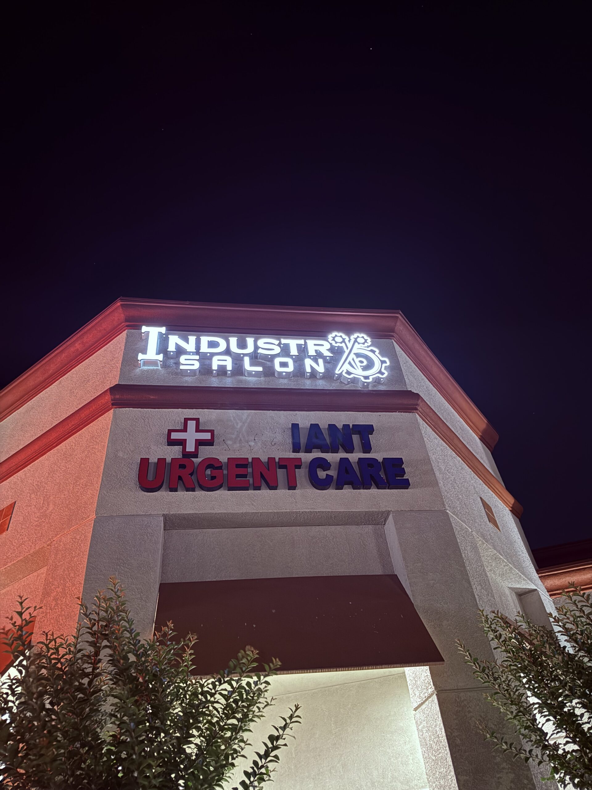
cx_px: 296
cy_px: 395
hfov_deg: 56.8
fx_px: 547
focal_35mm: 24
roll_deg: +7.6
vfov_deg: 71.6
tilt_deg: +42.4
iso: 800
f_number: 1.78
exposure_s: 1/10
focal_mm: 6.76
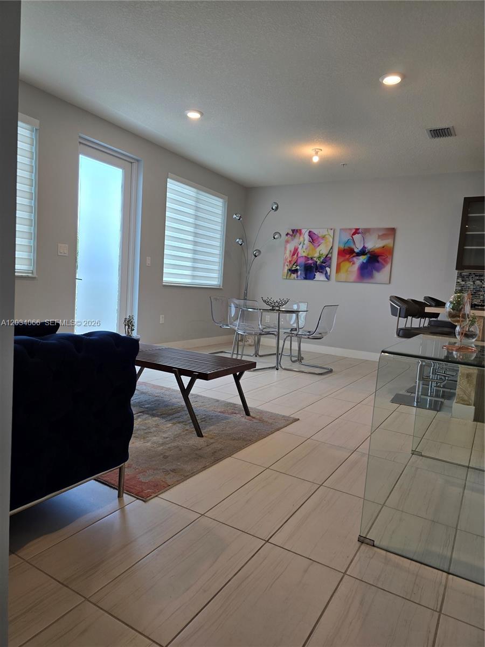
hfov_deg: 58.9
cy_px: 324
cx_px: 242
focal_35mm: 23
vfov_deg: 73.9
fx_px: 430
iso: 64
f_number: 1.7
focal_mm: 6.3
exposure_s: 1/120
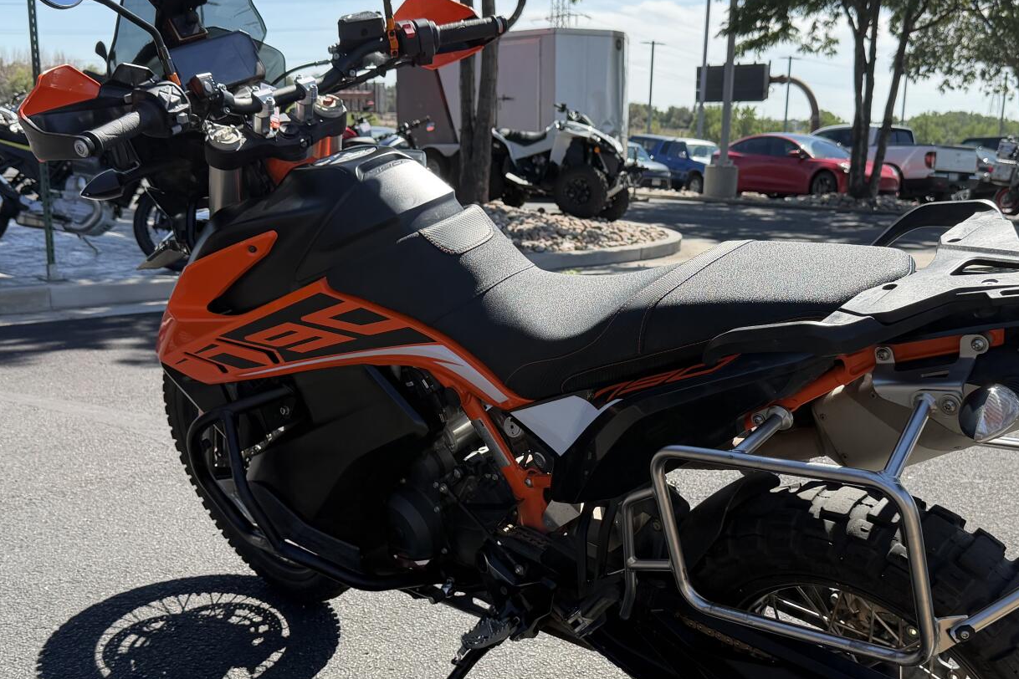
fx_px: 1160
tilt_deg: -14.6
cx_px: 540
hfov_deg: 47.4
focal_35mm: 41
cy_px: 418
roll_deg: -0.6
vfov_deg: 32.5
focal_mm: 6.76
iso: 100
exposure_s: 1/2611
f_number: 1.78
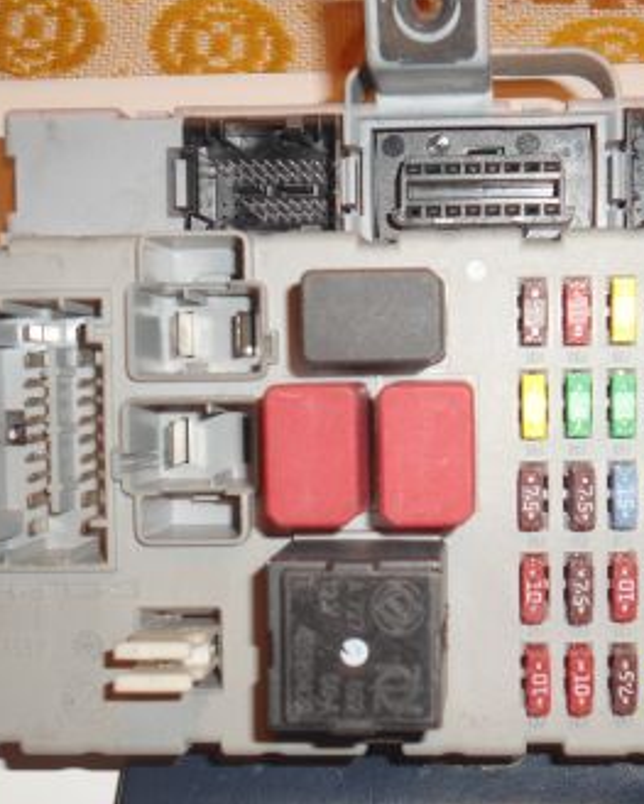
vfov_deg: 34.1
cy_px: 442
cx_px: 429
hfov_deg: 27.5
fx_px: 1309
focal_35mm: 55
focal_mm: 6.7
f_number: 3.2
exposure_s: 1/8
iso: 80
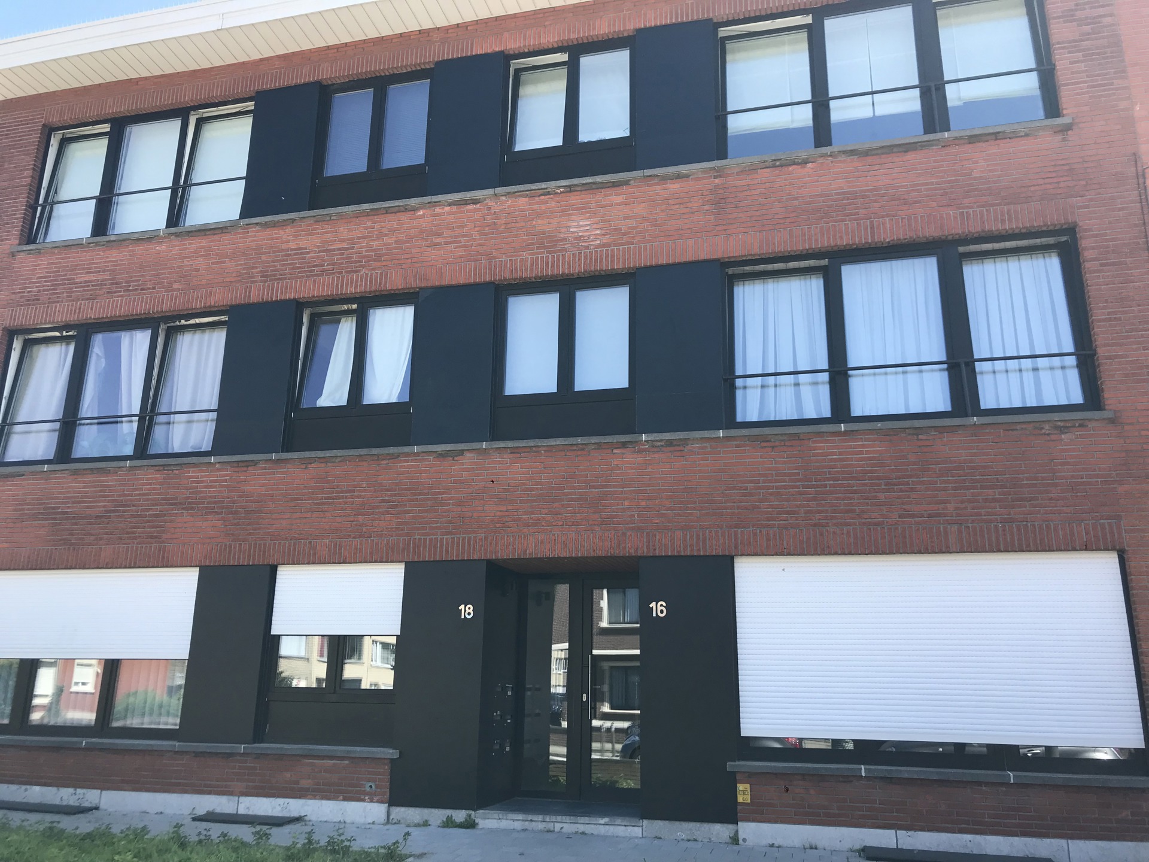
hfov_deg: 63.4
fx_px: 929
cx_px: 574
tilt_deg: +16.0
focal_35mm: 28
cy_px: 431
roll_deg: -0.7
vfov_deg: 49.7
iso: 20
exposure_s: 1/587
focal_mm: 3.99
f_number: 1.8
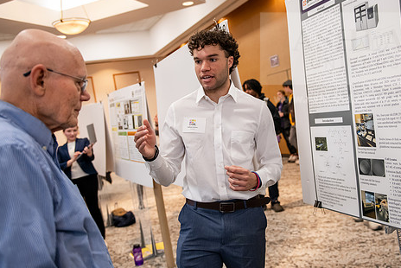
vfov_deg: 33.4
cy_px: 117
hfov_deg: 48.2
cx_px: 234
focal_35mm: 40
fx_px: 446
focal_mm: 32
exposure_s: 1/125
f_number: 3.2
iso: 1600
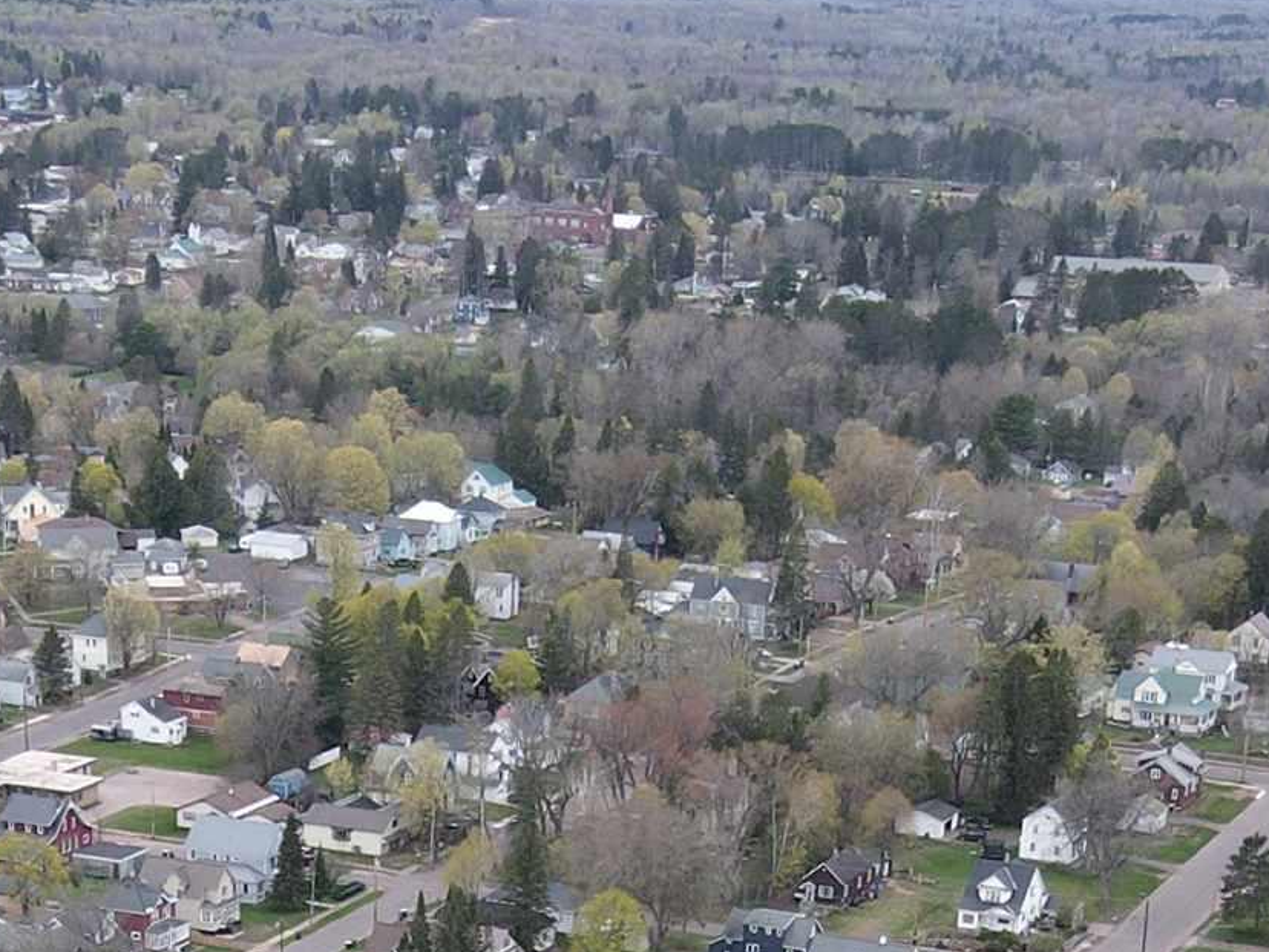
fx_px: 3263
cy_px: 1682
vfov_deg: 14.7
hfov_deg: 21.9
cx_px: 449
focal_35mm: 89
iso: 100
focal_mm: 4.5
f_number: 2.8
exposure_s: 1/30
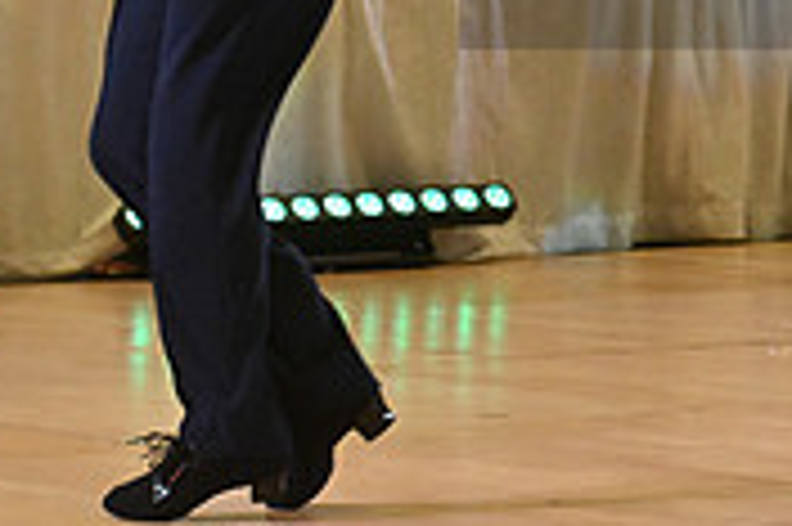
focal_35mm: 346
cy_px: -70
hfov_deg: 5.9
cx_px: 950
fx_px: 7605
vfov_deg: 4.0
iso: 4000
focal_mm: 105
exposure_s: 1/400
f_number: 7.1
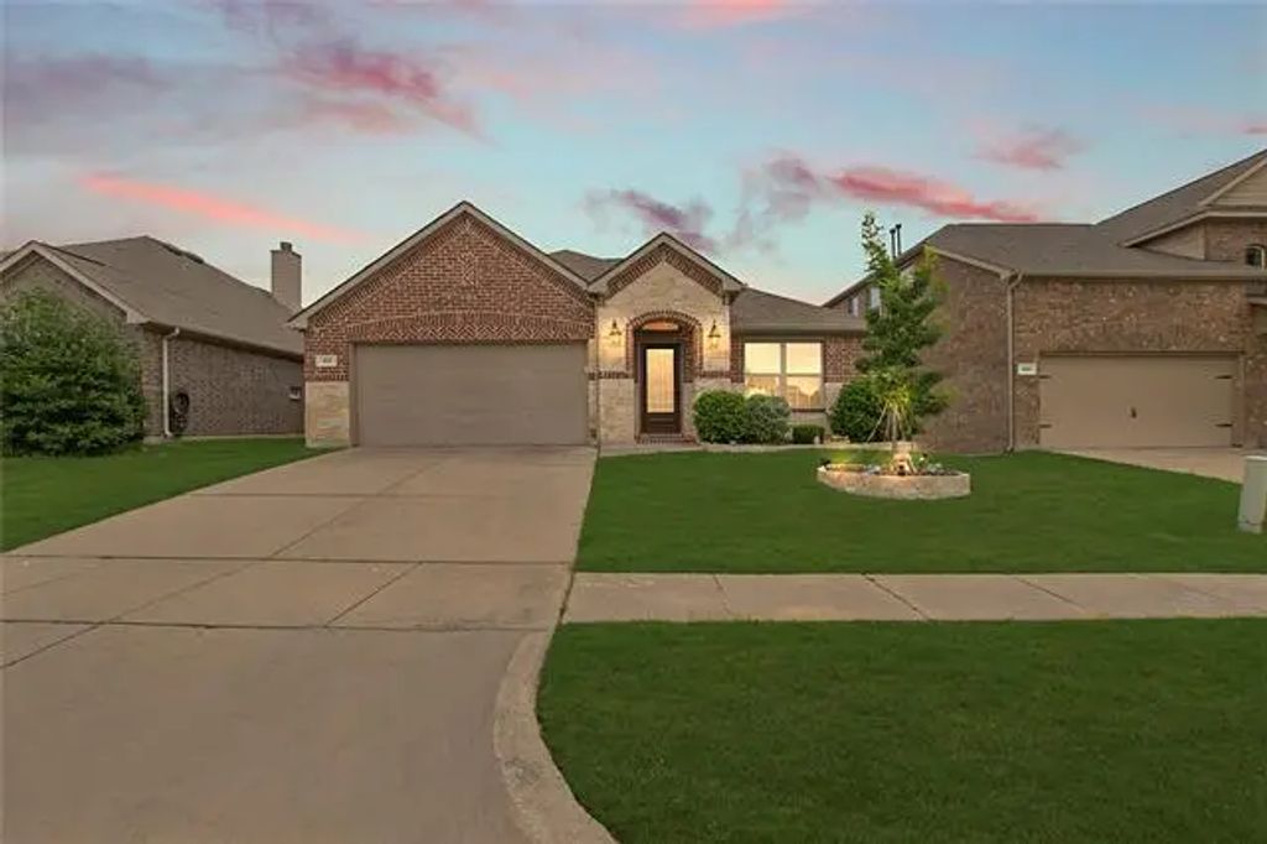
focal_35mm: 15
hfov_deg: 100.4
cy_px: 422
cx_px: 634
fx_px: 528
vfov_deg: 77.3
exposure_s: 1/320
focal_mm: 10
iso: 100
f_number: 8
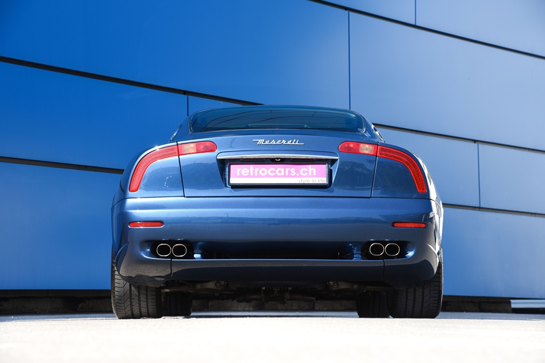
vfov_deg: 16.1
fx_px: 1287
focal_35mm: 85
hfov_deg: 23.9
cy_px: 182
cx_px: 272
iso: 200
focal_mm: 85
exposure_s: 1/200
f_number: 8
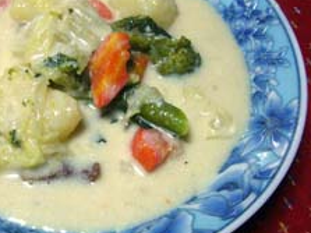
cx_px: 86
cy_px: 101
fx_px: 494
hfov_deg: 34.4
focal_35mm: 55
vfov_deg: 26.5
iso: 125
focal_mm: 5.8
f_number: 2.8
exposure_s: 1/30
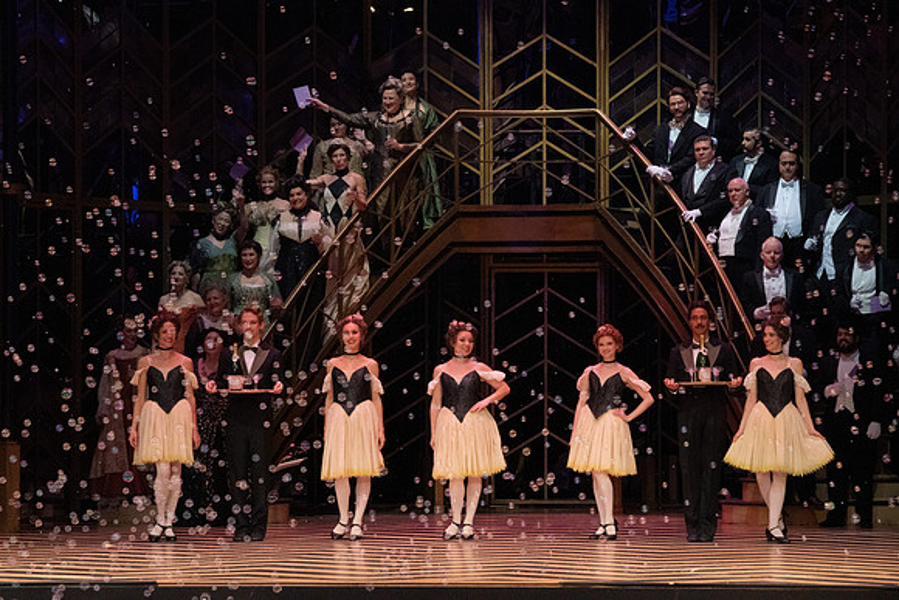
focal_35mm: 134
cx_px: 450
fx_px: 3347
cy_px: 300
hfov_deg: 15.3
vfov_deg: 10.2
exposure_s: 1/400
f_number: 16
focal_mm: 134
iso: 12800
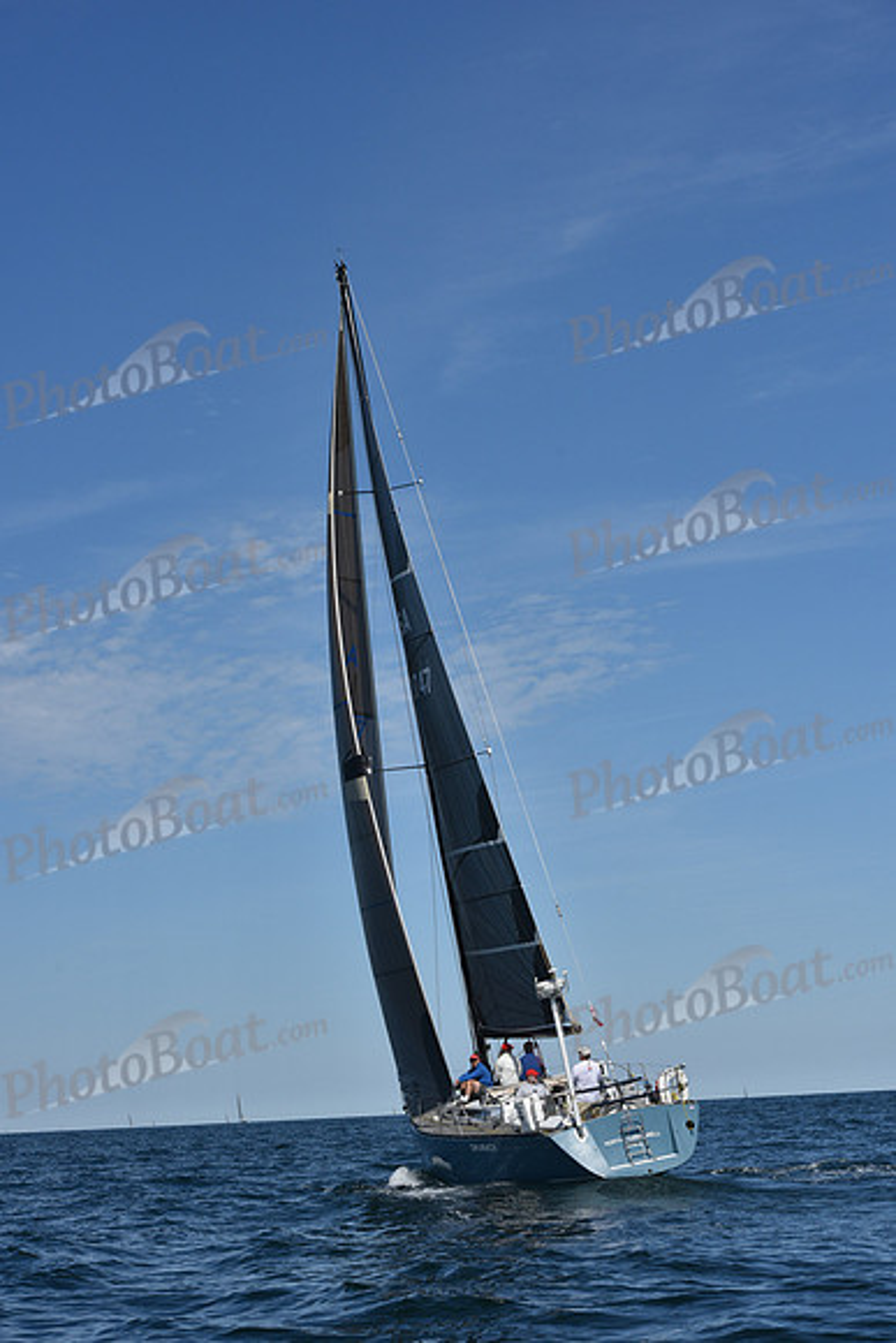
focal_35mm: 70
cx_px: 448
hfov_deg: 19.5
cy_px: 672
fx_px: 2612
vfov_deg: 28.8
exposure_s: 1/1250
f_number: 10
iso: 250
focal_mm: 70
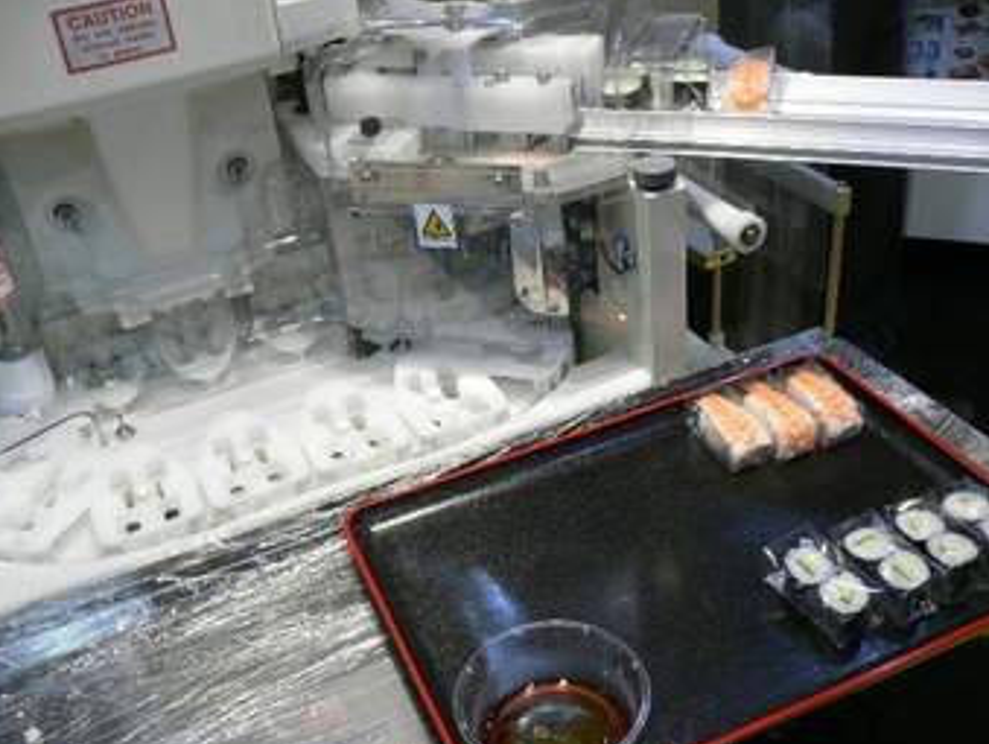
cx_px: 483
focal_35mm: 36
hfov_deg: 51.3
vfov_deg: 39.7
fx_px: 1030
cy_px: 376
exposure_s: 1/15
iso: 150
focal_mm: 5.8
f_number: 2.8
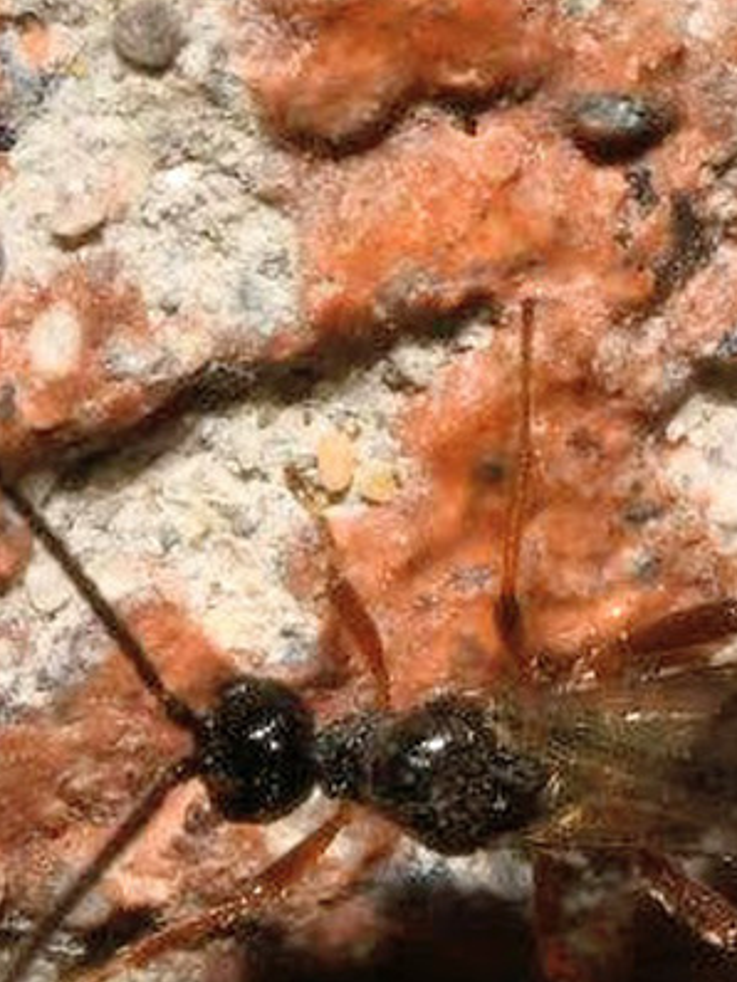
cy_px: 655
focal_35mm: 366
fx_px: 10389
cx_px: 670
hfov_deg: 4.1
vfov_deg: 5.4
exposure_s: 1/60
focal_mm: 105
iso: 250
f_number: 32
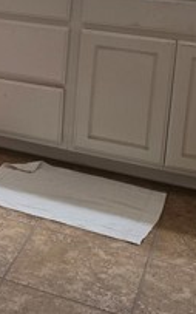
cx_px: -156
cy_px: 9
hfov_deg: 14.8
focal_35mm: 77
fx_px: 658
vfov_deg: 25.6
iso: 100
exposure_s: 1/120
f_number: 1.4
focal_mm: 6.5
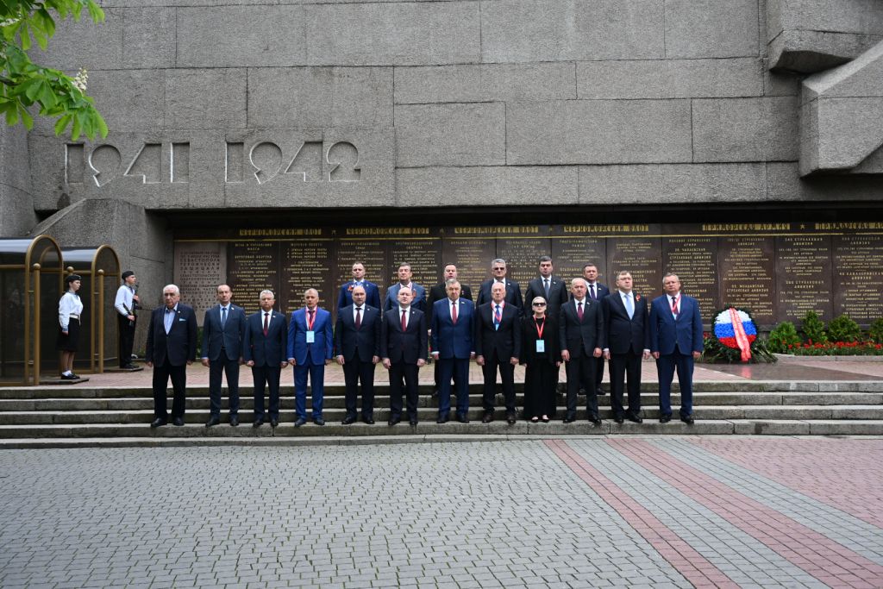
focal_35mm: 30
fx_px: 748
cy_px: 294
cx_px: 442
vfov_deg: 43.0
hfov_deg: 61.1
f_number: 5.6
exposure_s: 1/250
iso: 220
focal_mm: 30.5
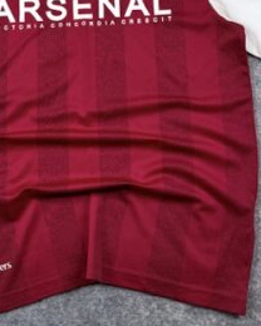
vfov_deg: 38.2
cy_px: 100
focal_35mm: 48
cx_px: 94
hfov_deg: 31.3
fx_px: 463
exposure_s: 1/100
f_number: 1.78
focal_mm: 6.76
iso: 50
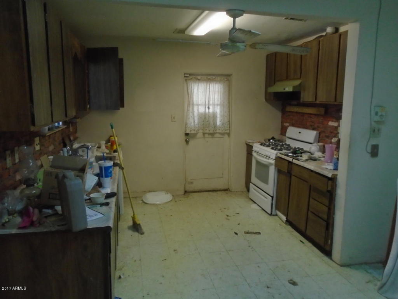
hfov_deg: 67.3
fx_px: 299
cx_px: 199
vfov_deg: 53.1
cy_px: 150
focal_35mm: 26
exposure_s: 1/30
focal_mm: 4.6
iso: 320
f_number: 3.2
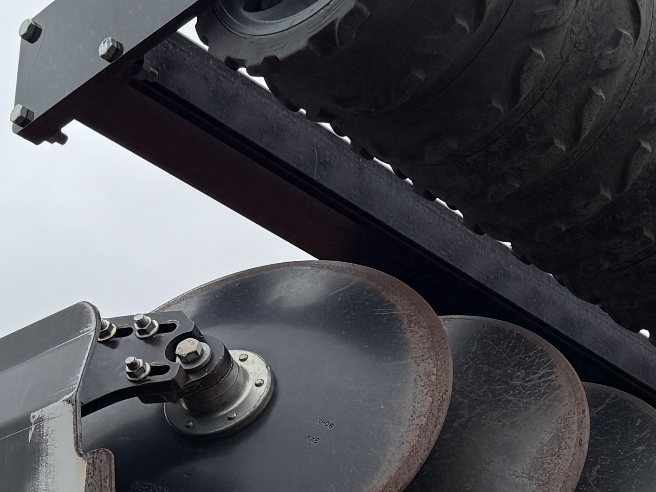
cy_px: 600
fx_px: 1838
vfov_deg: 14.7
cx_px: 703
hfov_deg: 19.5
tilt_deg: +17.4
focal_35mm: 97
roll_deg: -0.7
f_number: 1.78
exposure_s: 1/2232
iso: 80
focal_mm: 6.76
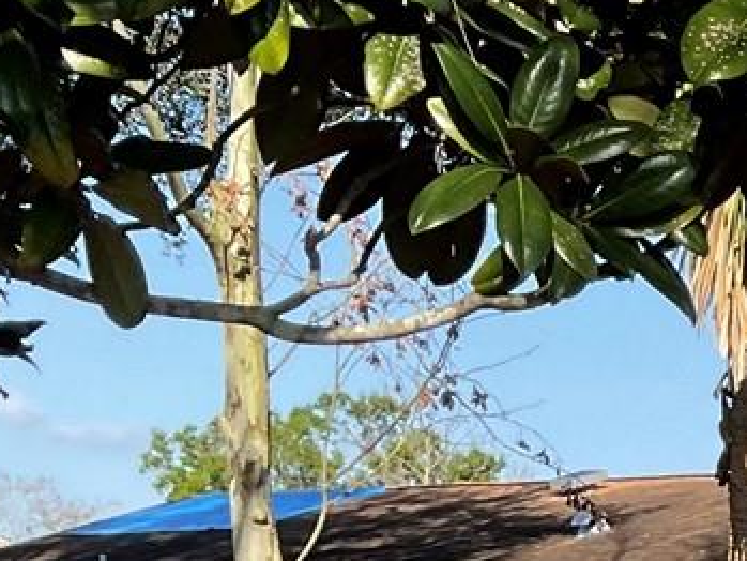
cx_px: 1515
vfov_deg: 10.6
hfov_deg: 12.8
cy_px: 927
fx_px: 2871
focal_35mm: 133
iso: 16
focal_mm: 3
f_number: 1.8
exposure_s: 1/1121
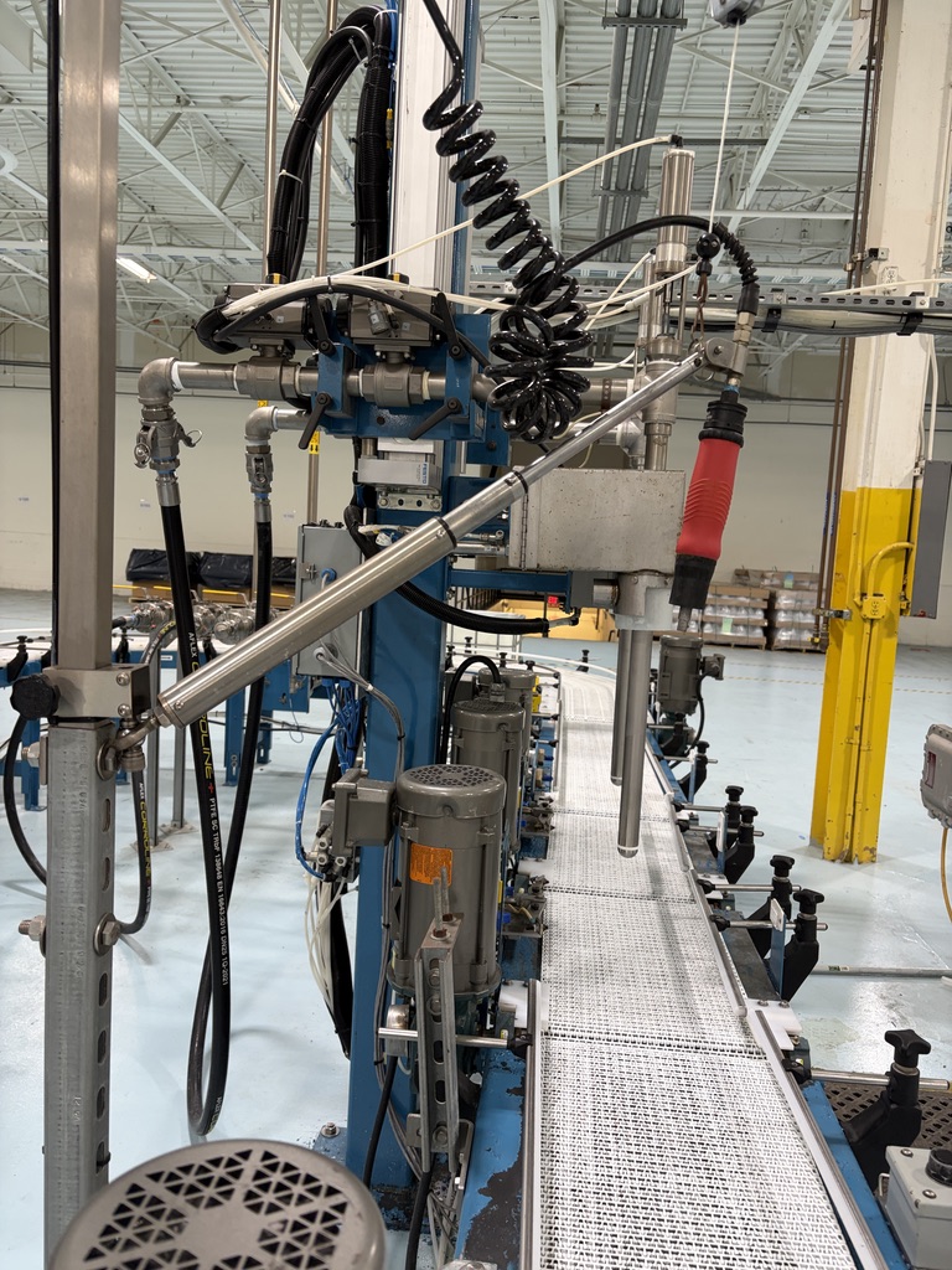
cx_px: 476
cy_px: 635
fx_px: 953
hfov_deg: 53.1
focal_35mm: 26
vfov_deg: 67.3
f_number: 1.6
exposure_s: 1/78
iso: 125
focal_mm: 5.96
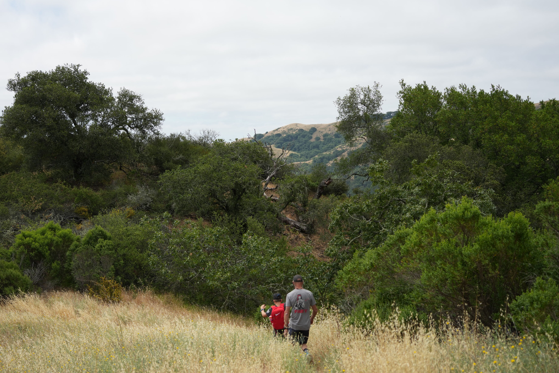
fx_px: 916
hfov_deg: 33.9
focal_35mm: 59
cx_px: 234
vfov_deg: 23.0
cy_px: 207
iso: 200
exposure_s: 1/1250
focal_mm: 50
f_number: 4.5
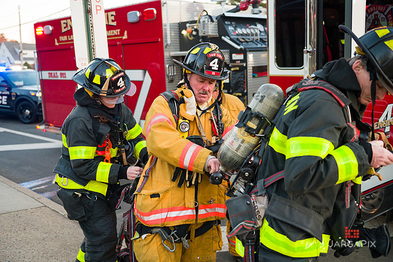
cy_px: 131
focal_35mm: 38
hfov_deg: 50.7
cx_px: 196
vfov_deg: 35.0
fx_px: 415
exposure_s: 1/320
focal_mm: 38
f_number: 3.2
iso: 1000
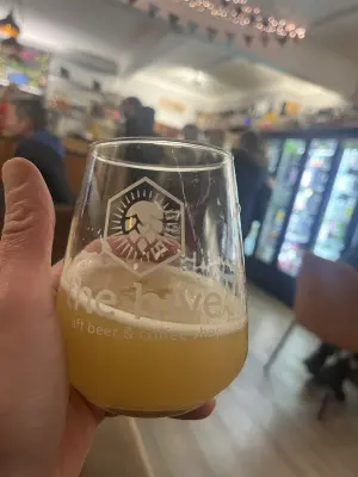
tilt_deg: -10.3
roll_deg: -14.3
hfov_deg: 53.1
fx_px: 359
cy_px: 238
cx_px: 179
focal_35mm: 26
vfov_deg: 67.3
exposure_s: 1/51
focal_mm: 5.1
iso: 320
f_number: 1.6
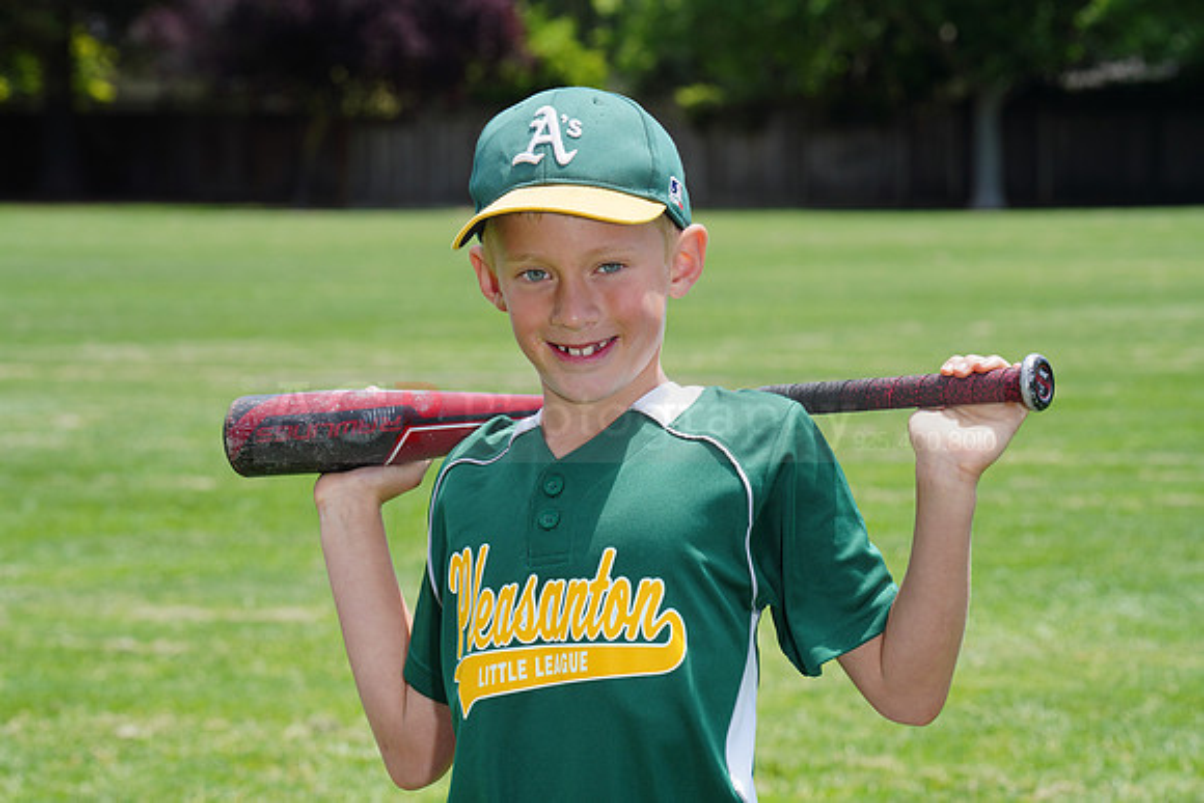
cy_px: 402
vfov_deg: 8.3
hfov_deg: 12.4
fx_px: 5519
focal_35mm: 165
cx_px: 602
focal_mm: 165
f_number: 11
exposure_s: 1/200
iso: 200
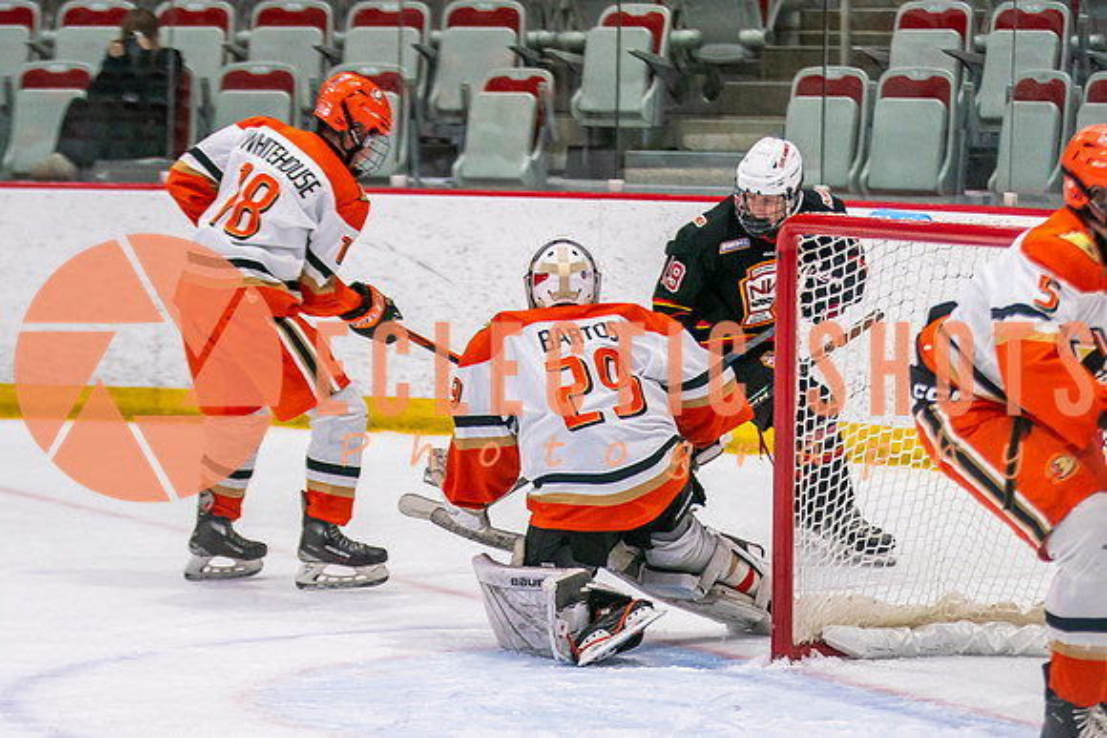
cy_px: 759
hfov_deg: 10.0
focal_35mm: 206
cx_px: 633
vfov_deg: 6.7
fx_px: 6329
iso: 640
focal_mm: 100
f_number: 2.8
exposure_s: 1/640
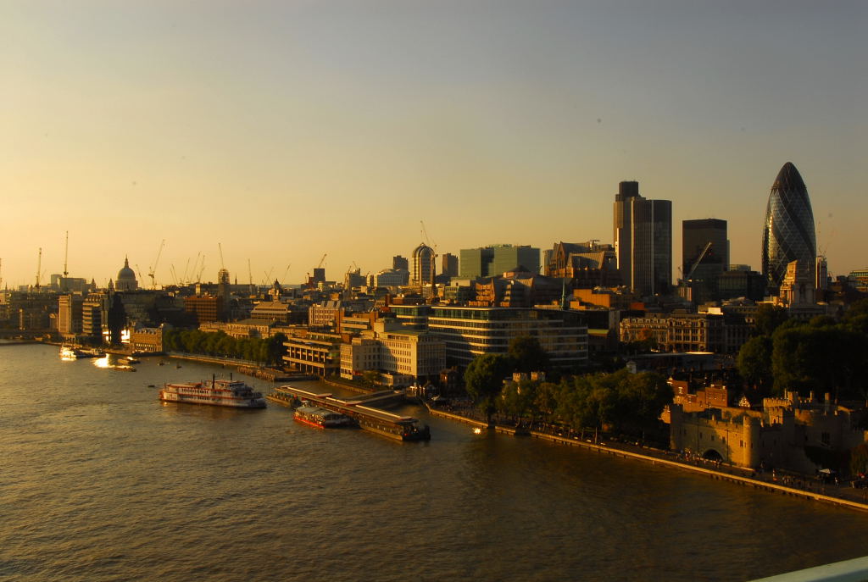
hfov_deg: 53.0
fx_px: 870
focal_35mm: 36
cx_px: 434
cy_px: 291
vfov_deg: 37.0
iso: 100
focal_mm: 24
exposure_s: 1/40
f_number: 22
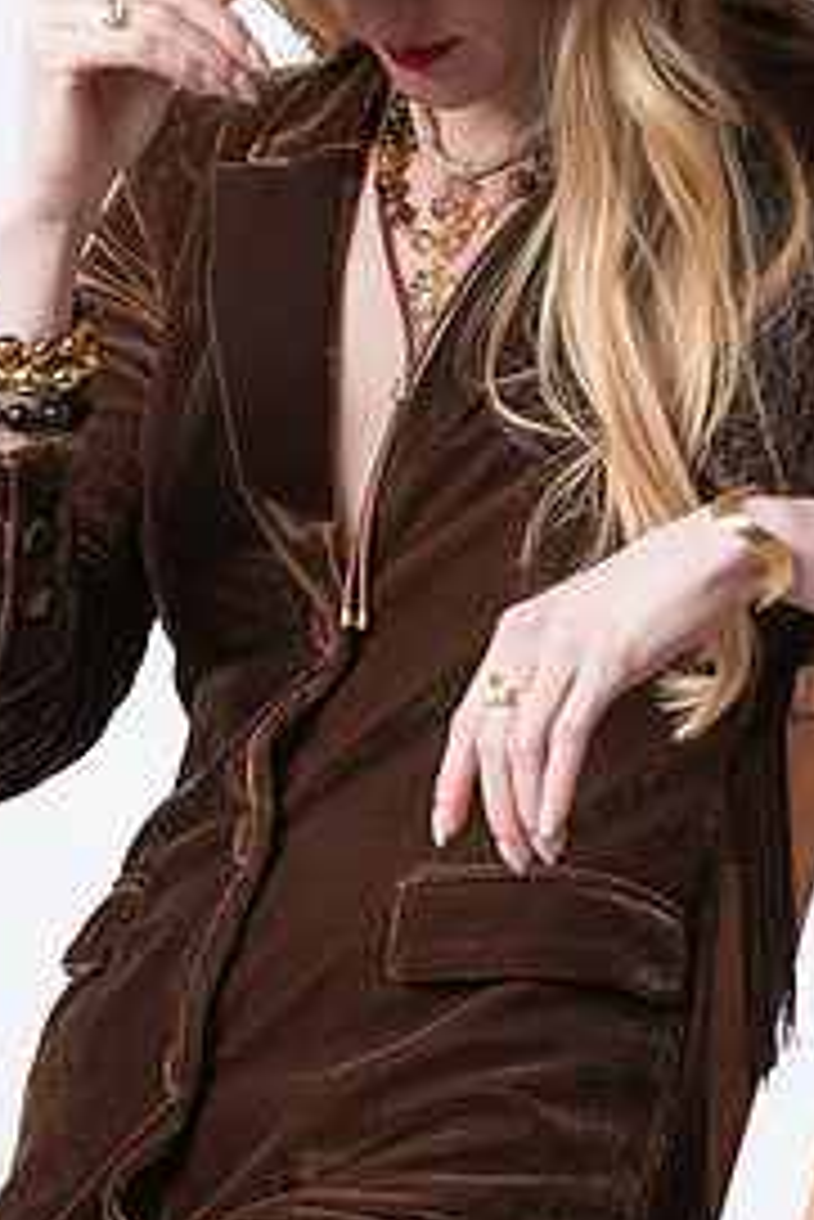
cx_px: 459
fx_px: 11245
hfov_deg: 4.1
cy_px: 635
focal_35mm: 332
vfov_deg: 6.2
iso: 400
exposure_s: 1/250
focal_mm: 200
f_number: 8
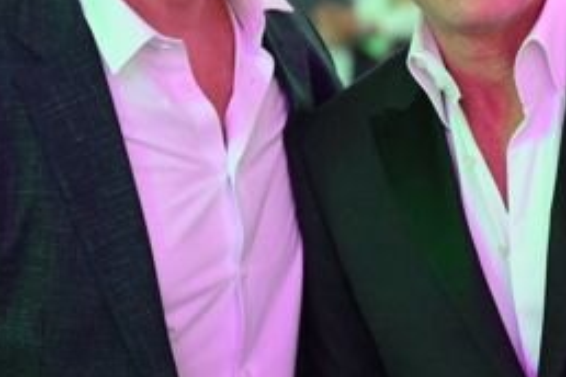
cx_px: 360
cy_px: 151
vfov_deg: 7.3
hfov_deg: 11.0
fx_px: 2940
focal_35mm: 187
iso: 8000
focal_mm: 70
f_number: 2.8
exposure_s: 1/125
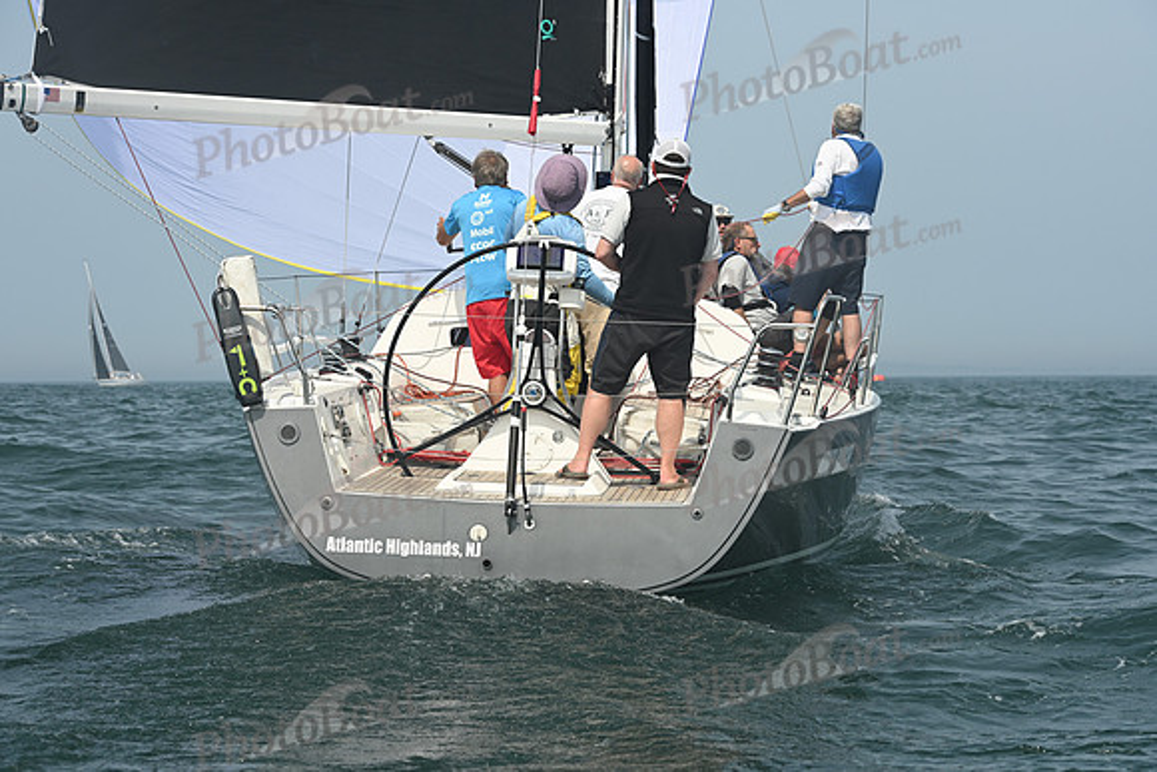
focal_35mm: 98
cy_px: 386
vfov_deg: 14.0
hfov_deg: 20.8
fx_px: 3150
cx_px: 578
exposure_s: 1/1250
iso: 320
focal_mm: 98
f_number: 8
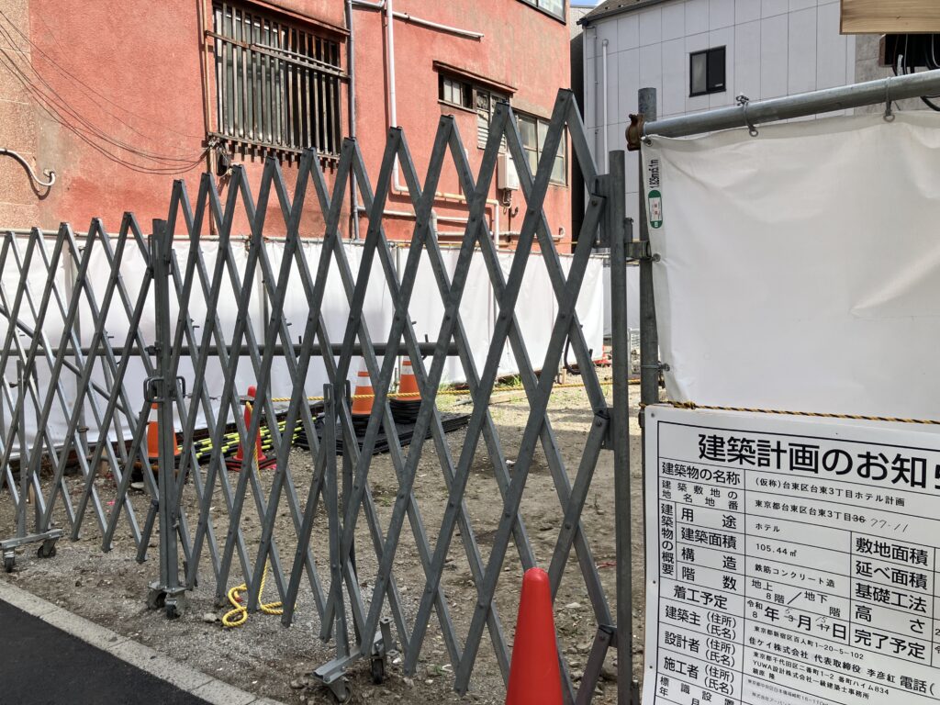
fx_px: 760
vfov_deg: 49.7
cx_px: 470
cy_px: 352
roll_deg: +1.7
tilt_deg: -3.0
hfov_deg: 63.4
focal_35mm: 28
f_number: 1.8
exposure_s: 1/1312
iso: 32
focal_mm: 3.99
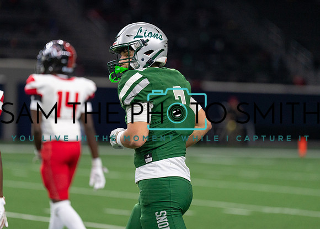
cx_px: 143
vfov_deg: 6.6
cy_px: 106
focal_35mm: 218
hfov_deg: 9.3
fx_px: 1977
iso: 1600
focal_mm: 176
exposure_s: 1/1250
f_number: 2.8
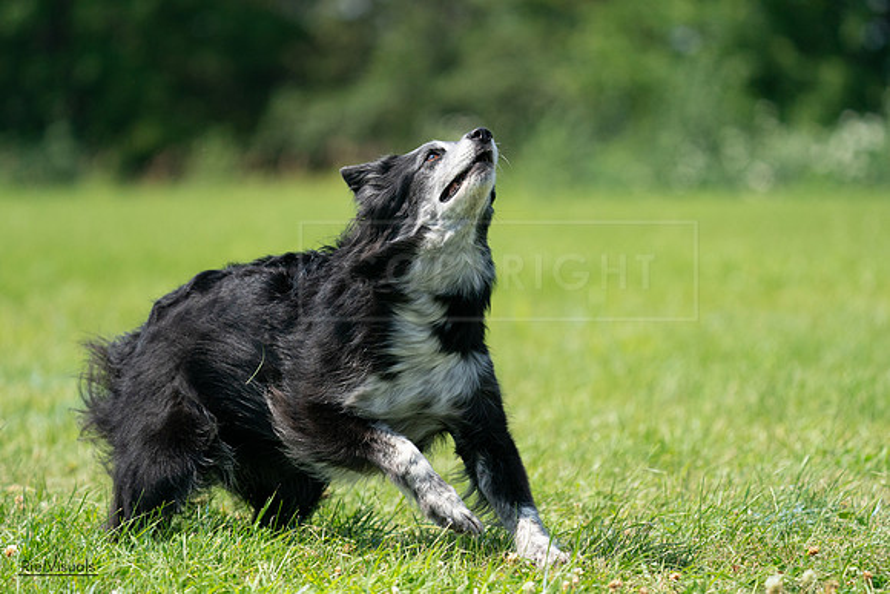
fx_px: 7566
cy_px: 297
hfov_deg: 6.7
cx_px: 445
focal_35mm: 306
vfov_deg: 4.5
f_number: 6.3
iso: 1600
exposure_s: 1/4000
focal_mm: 306
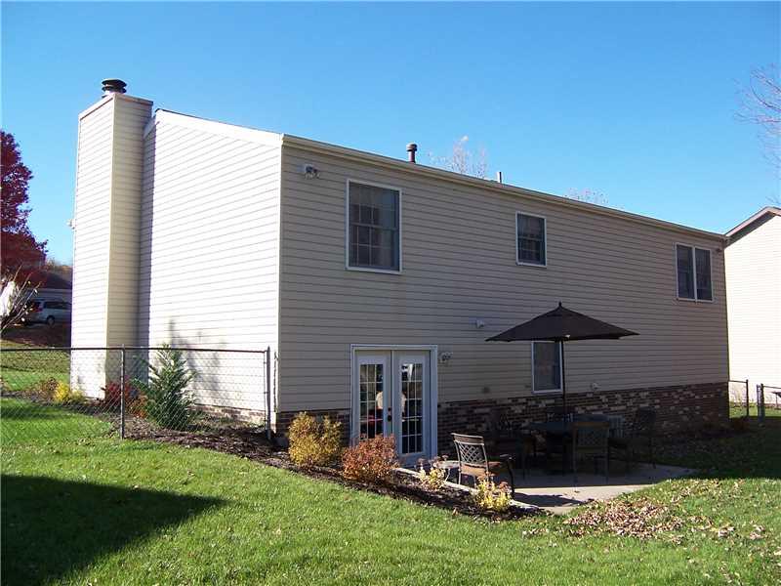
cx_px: 390
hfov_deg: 55.4
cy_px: 293
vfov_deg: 42.9
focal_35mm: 33
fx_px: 745
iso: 80
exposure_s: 1/500
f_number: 3.4
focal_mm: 5.5
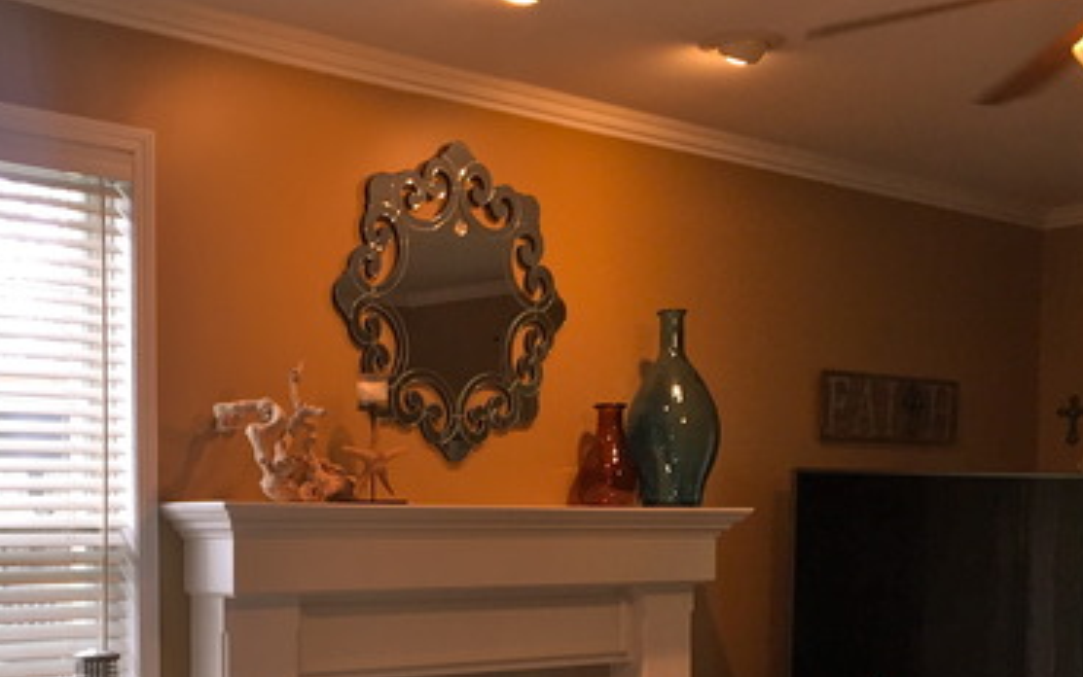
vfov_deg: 23.6
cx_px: 260
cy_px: 648
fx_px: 1565
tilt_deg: -2.9
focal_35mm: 53
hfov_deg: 37.2
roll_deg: -1.5
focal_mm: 4.15
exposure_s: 1/60
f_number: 2.2
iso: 50
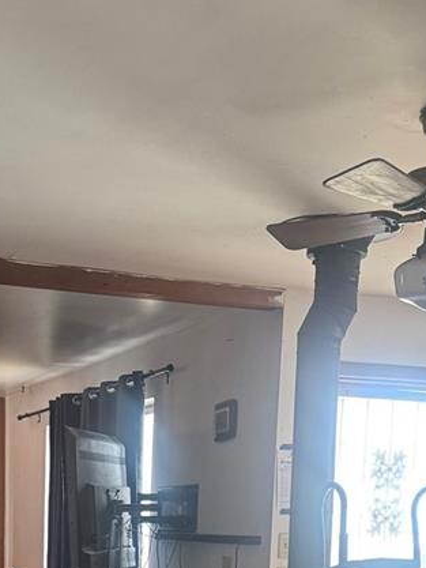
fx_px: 1132
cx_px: 117
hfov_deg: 21.2
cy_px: 674
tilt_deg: -6.7
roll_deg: -0.9
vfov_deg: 25.4
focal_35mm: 69
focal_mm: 6.76
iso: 400
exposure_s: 1/60
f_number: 1.78
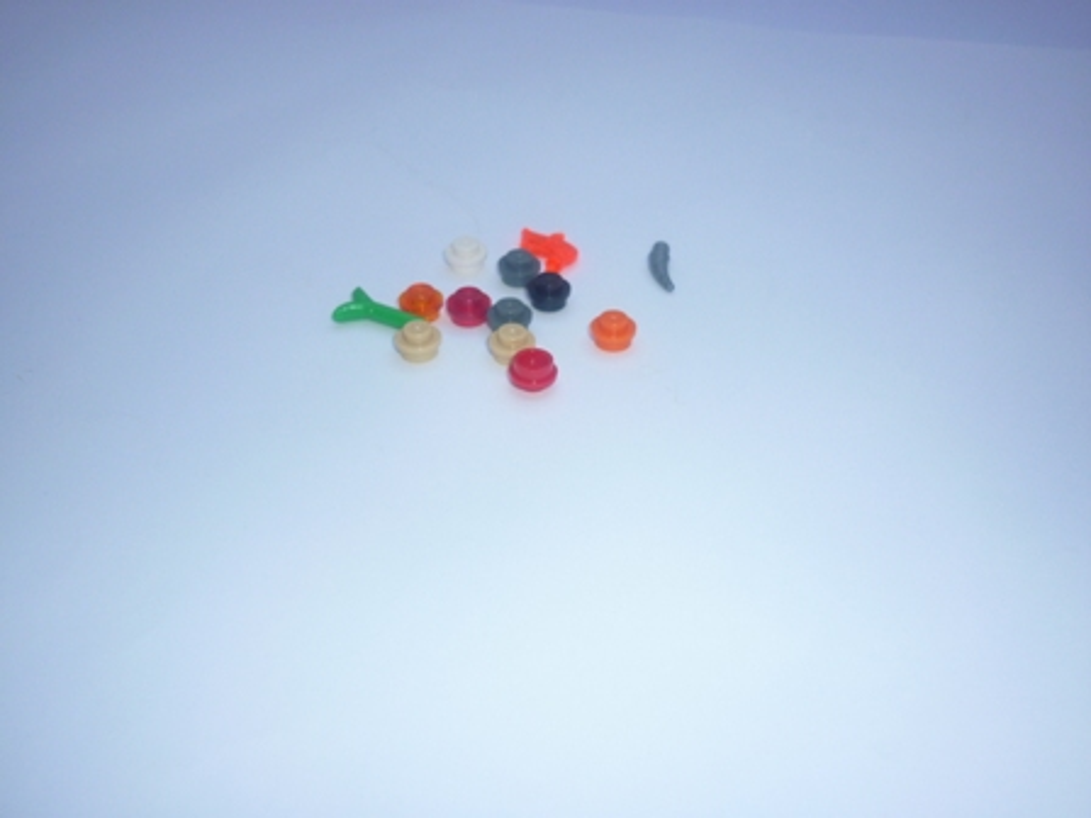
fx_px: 1229
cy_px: 409
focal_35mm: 39
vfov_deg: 36.8
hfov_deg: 47.9
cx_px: 546
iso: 100
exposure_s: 1/250
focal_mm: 6.4
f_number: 3
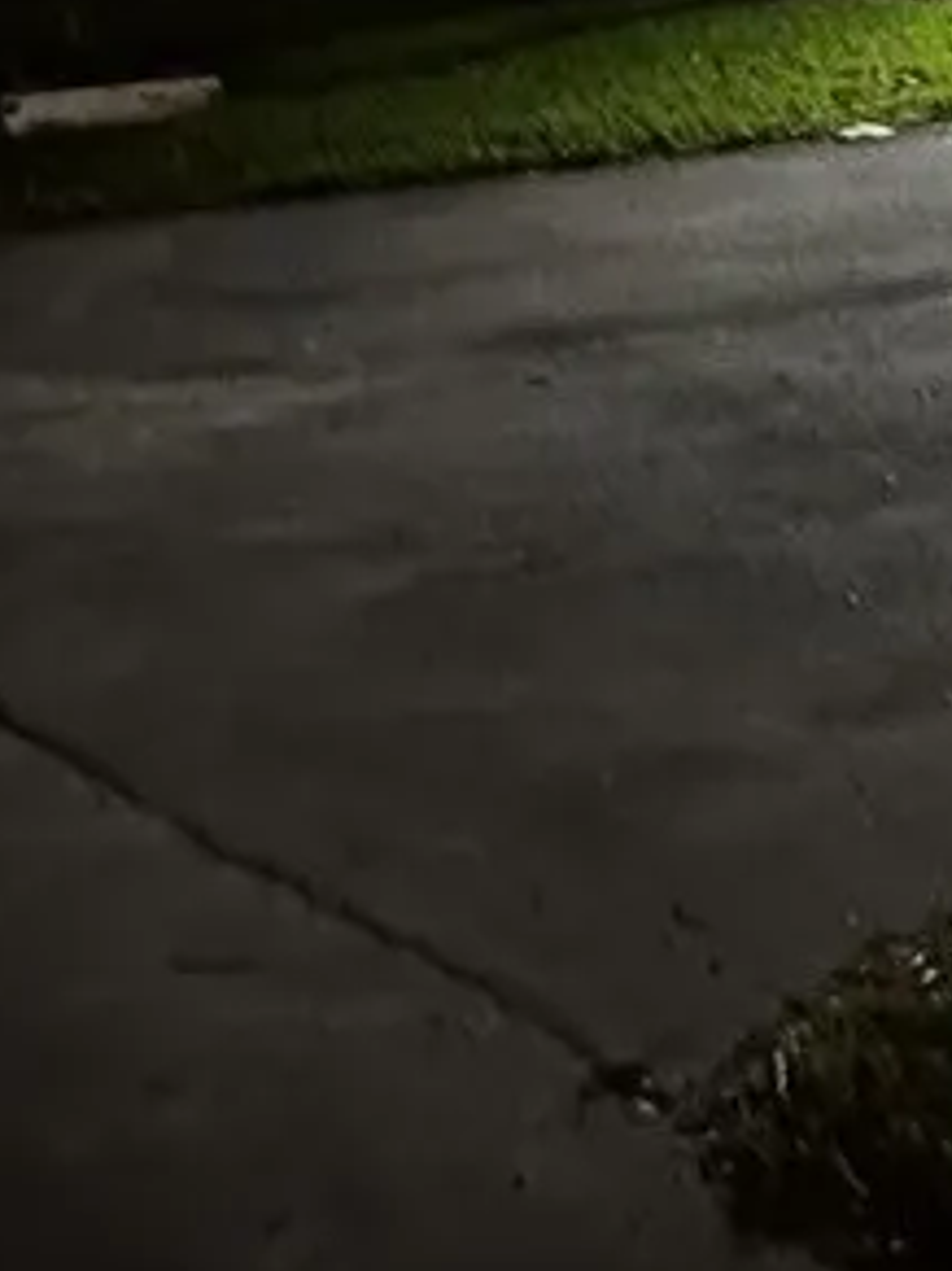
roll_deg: -0.6
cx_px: 1402
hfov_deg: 17.3
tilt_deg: +0.7
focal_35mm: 77
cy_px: -223
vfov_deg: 23.4
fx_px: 2826
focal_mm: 2.22
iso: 1250
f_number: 2.2
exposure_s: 1/30
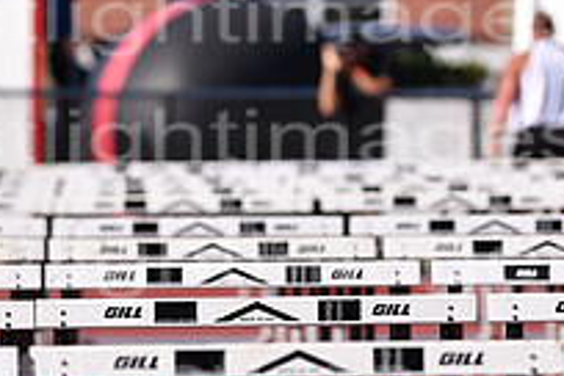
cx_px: 207
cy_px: 325
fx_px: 20005
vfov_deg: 1.1
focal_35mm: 1277
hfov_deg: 1.6
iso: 400
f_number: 5.6
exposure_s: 1/3200
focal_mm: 300
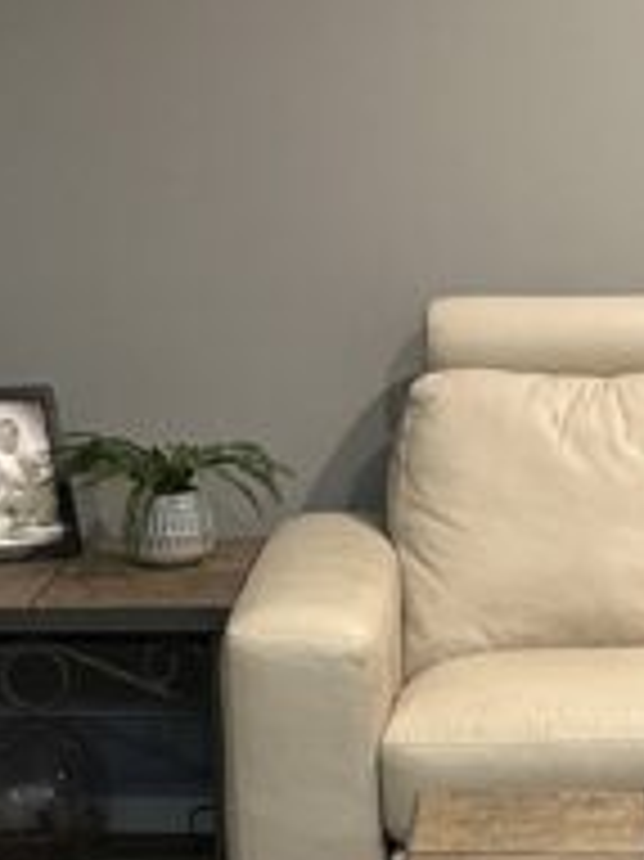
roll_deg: +0.6
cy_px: 851
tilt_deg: -15.0
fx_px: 3203
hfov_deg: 11.4
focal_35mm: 129
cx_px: 630
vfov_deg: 15.0
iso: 400
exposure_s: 1/60
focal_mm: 6.86
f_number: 1.78
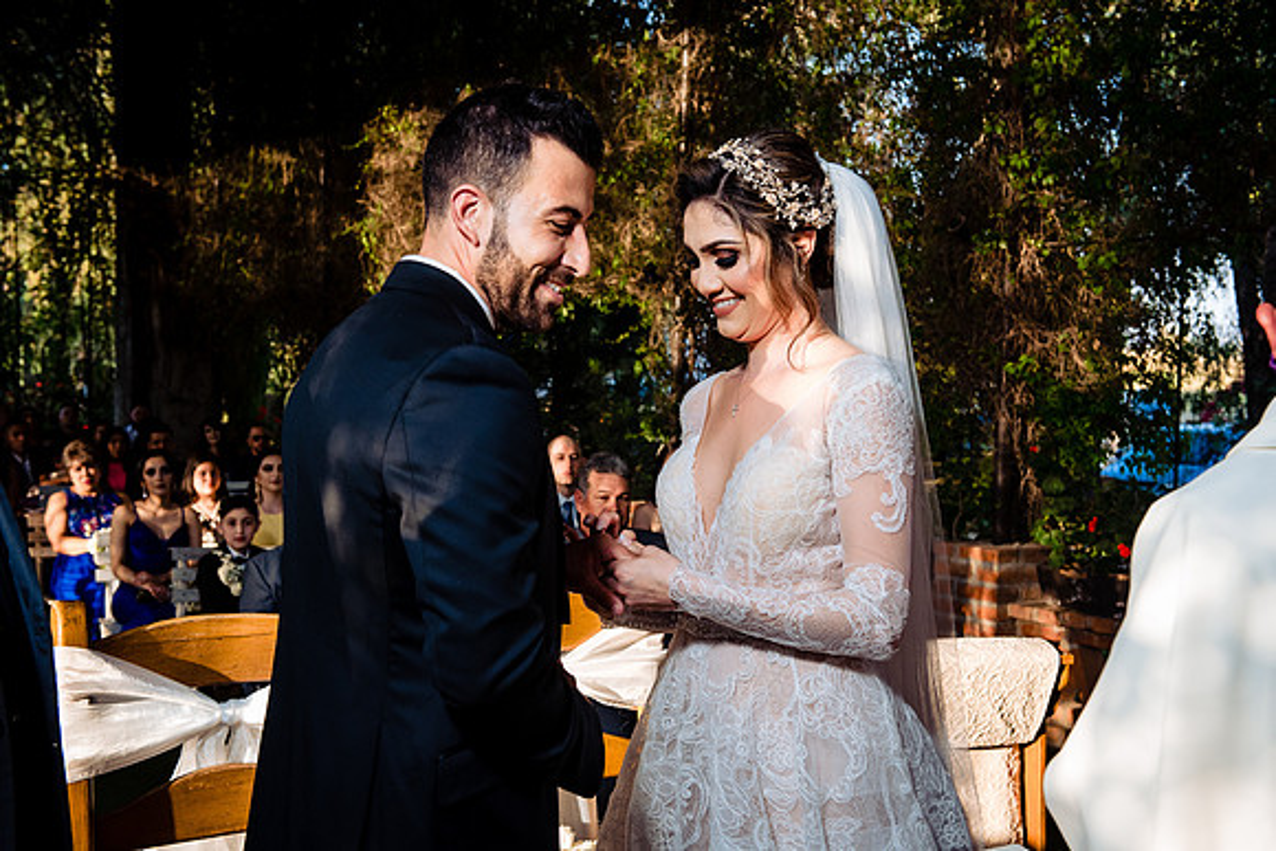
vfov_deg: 28.1
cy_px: 426
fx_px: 1702
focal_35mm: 48
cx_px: 638
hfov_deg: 41.1
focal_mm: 48
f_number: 6.3
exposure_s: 1/200
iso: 800
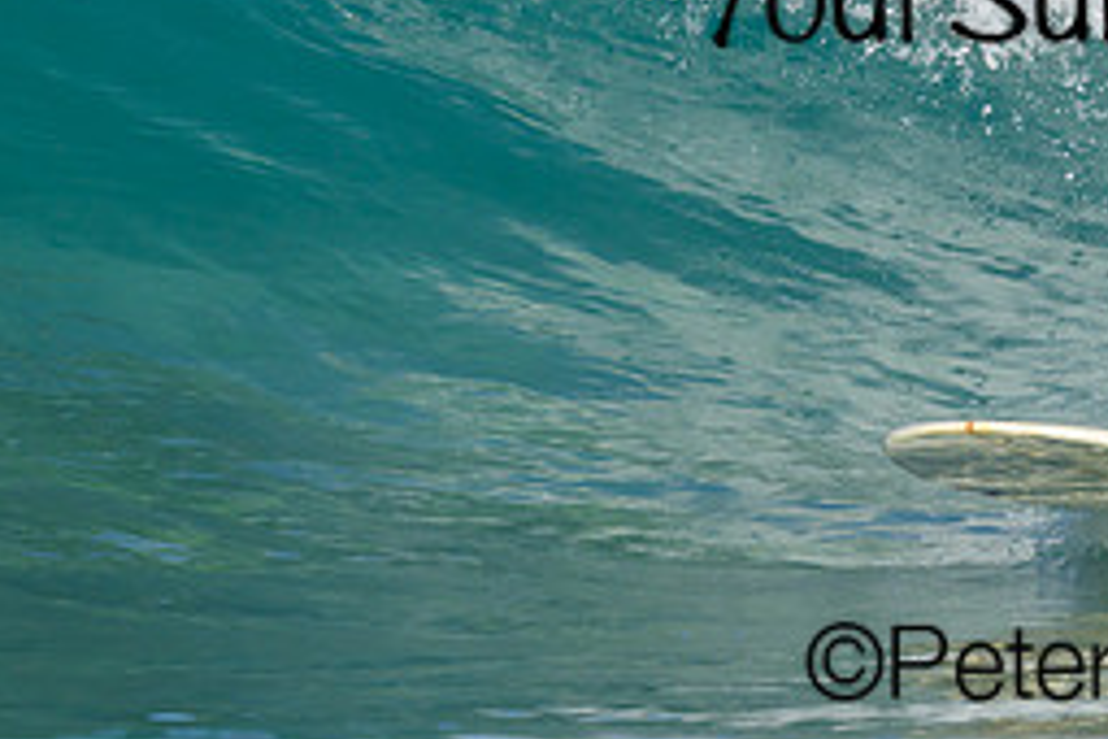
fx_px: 63582
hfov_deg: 1.0
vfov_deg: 0.7
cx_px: 1311
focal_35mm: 2066
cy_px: -140
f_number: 6.3
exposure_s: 1/2000
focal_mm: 800
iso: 360
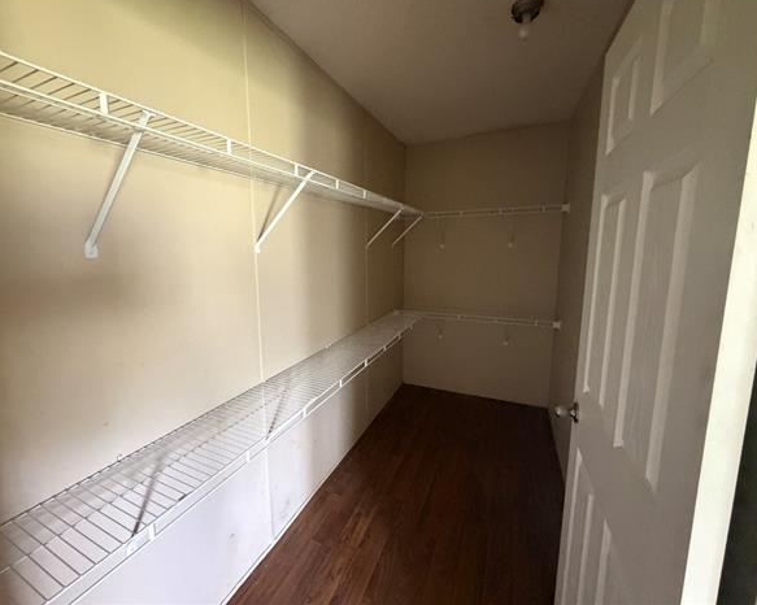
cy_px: 295
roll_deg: +0.5
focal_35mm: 15
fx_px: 336
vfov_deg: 84.0
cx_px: 352
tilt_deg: -8.6
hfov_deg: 96.7
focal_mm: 2.22
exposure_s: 1/60
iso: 1250
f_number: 2.2
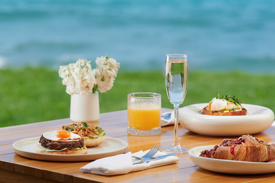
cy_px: 92
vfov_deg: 6.9
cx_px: 138
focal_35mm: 200
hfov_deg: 10.3
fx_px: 1527
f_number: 9
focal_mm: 200
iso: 100
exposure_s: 1/200
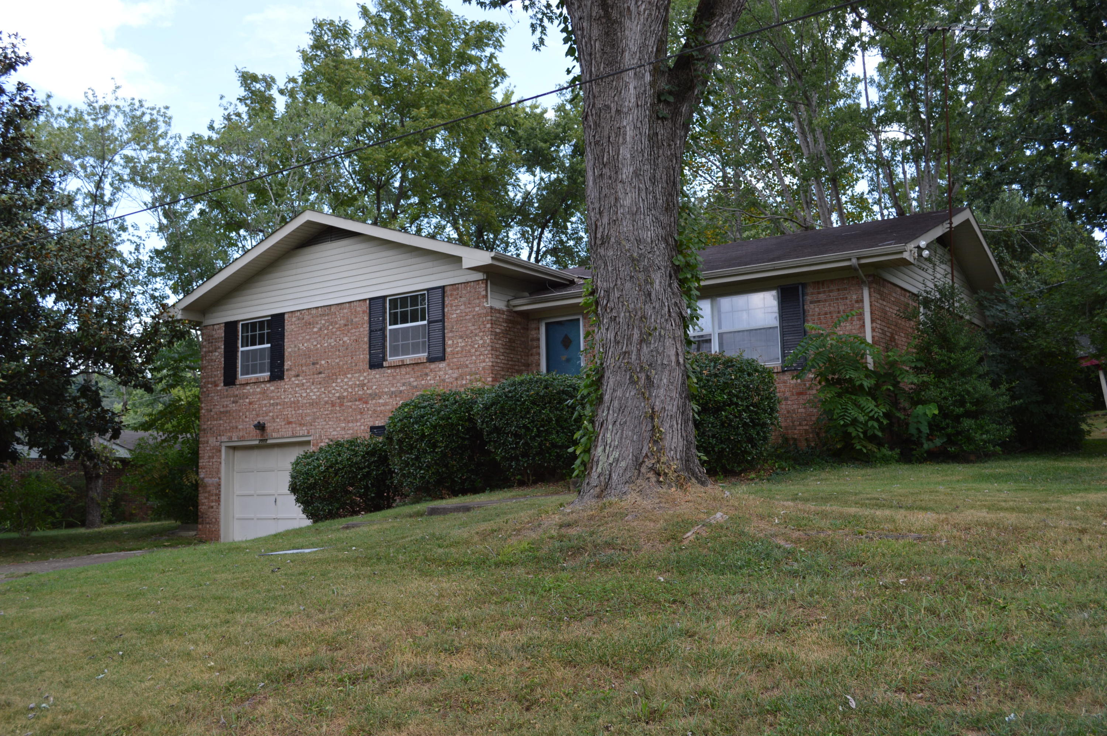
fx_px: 1106
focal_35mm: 36
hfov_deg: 53.2
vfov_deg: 36.8
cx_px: 554
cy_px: 368
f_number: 5.6
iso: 100
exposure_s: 1/125
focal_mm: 24
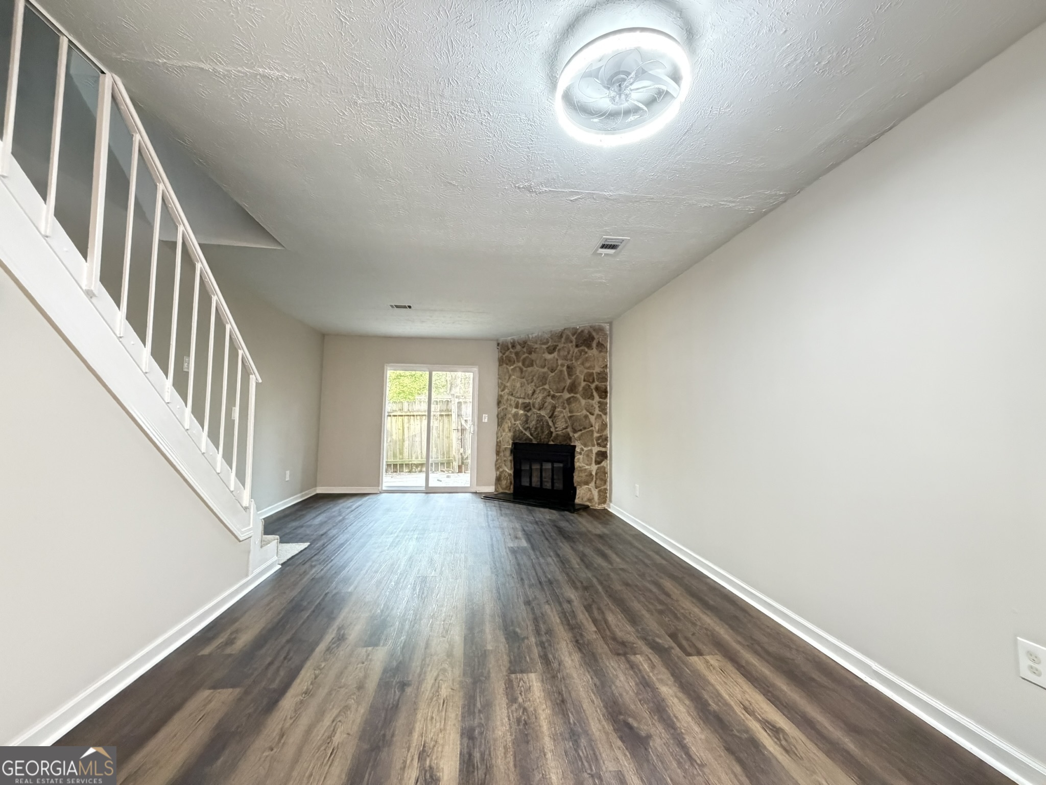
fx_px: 423
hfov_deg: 102.1
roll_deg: -0.4
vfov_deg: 85.7
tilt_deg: +3.7
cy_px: 392
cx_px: 523
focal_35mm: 14
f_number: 2.2
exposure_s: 1/60
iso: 1000
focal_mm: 2.22
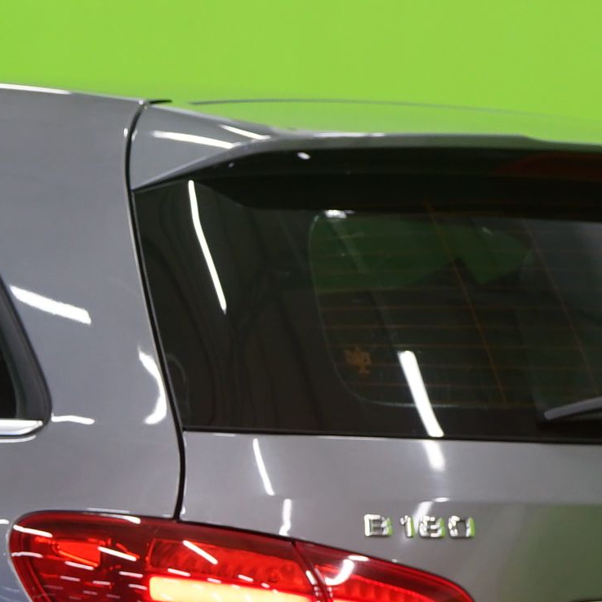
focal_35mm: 227
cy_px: 548
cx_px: -21
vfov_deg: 7.7
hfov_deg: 7.7
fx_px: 4466
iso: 400
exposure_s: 1/8
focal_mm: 50
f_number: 5
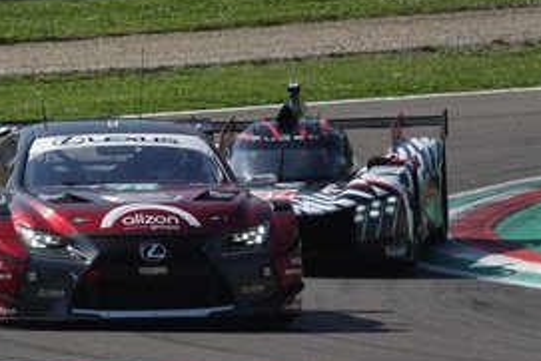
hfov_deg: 2.5
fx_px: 12494
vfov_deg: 1.7
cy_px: 207
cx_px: 96
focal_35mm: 831
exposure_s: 1/800
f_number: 5
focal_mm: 183.43
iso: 100
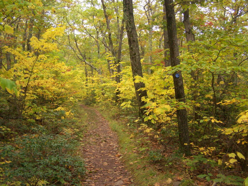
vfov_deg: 37.7
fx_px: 272
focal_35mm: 38
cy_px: 93
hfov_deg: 49.0
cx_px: 124
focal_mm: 6.3
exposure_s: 1/160
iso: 400
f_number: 2.8
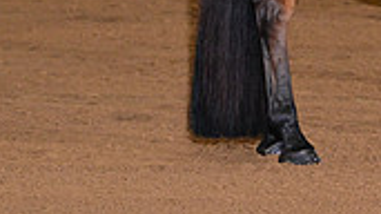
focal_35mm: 390
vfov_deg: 3.1
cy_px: -135
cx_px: 604
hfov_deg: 5.5
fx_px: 3938
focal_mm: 110
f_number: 5.6
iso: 2500
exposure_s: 1/200
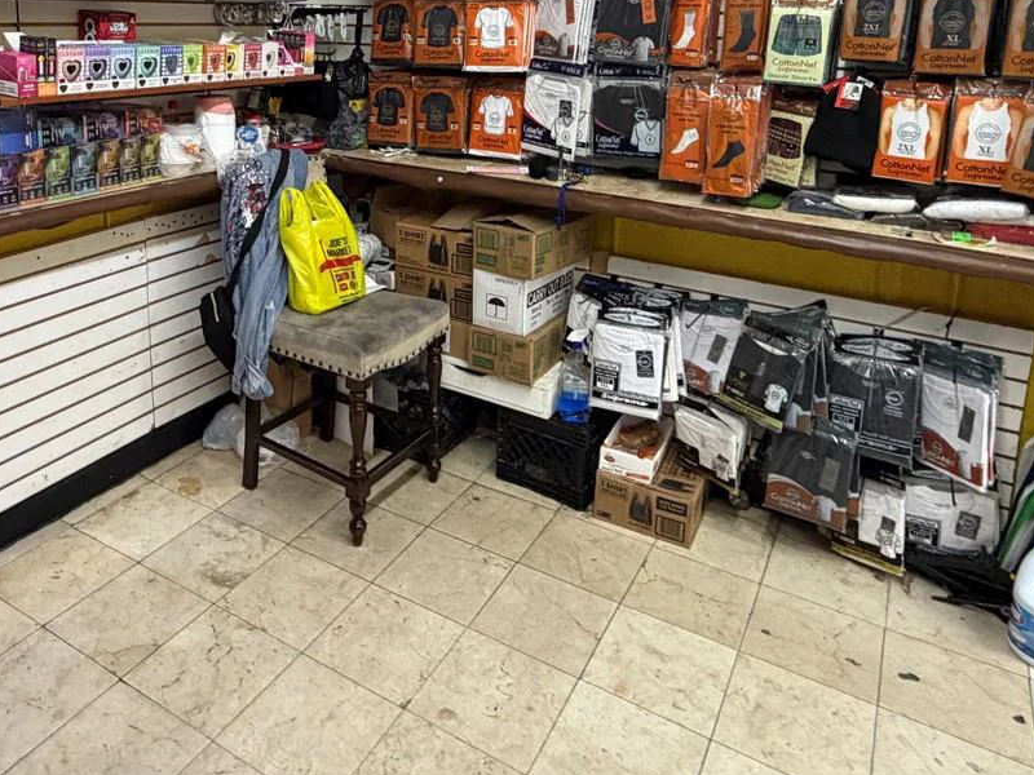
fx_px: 836
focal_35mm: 28
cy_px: 159
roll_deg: -0.8
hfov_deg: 62.8
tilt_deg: -10.4
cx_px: 410
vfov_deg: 47.2
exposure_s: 1/60
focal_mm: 2.22
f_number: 2.2
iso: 320
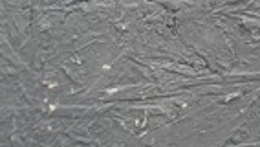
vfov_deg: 8.9
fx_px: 814
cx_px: -309
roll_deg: +3.0
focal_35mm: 118
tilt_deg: -18.7
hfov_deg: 14.2
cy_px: 399
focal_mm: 6.76
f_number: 1.78
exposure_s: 1/291
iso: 80
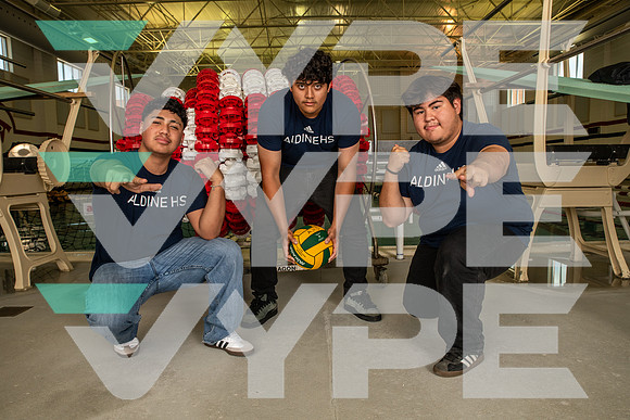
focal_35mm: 26
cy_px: 210
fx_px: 455
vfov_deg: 49.6
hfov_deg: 69.4
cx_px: 315
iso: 500
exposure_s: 1/250
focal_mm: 26
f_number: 7.1
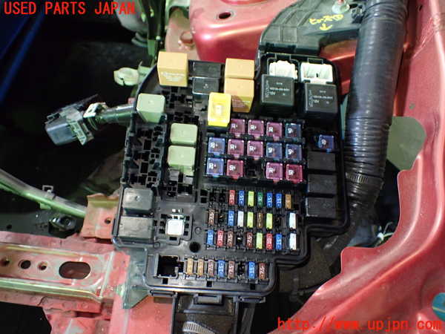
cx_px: 222
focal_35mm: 30
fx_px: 386
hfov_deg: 60.0
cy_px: 167
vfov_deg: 46.8
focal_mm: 5.4
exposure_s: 1/40
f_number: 2.3
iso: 800
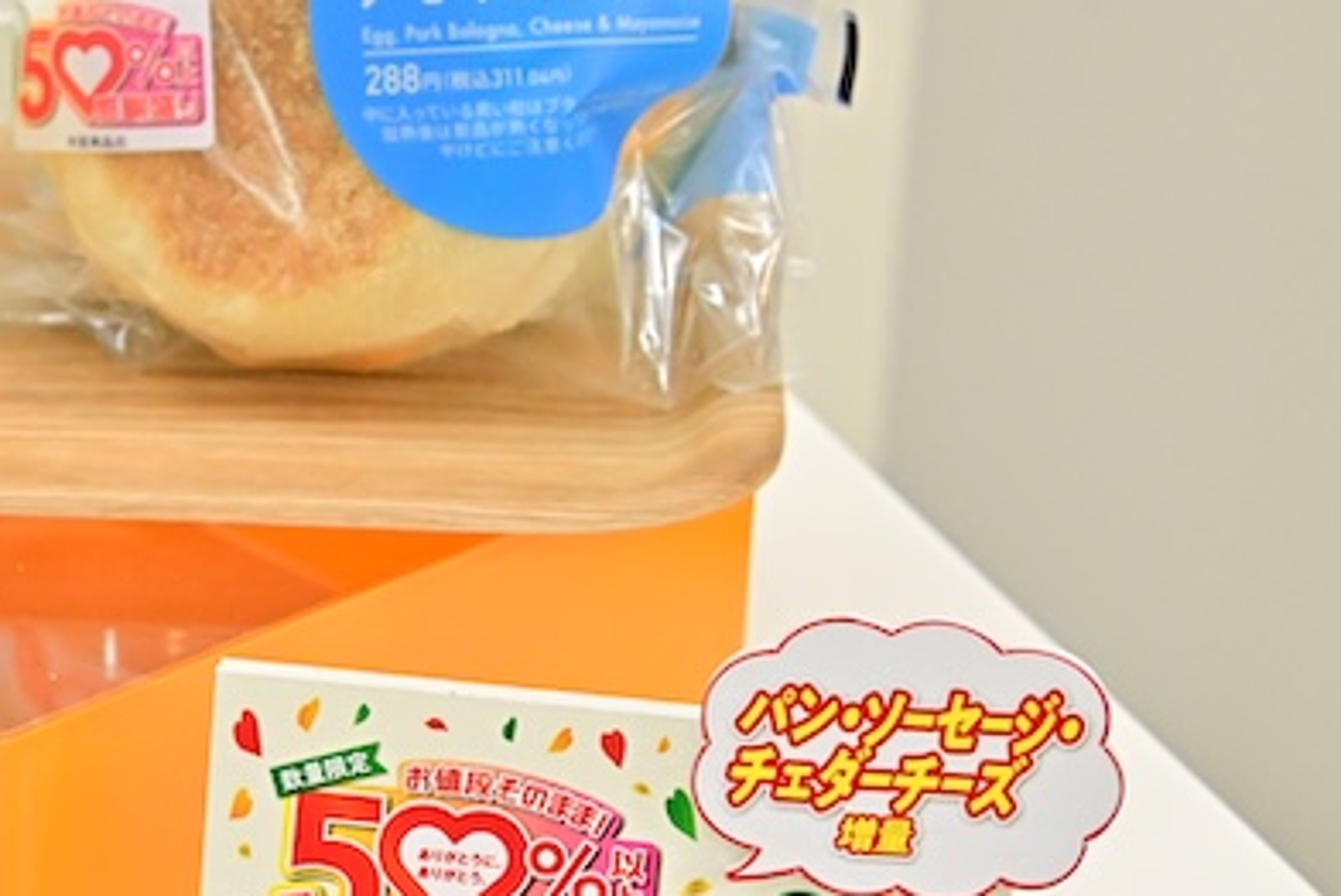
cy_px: 573
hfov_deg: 13.2
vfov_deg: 9.0
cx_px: 24
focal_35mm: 153
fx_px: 5703
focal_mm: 60
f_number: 7.1
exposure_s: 1/250
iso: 4000
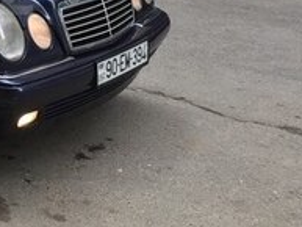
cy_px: -9
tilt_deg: -10.9
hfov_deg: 18.0
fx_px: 864
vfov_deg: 14.7
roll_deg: -1.9
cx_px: -127
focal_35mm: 99
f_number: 2.2
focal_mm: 4.15
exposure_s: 1/100
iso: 40
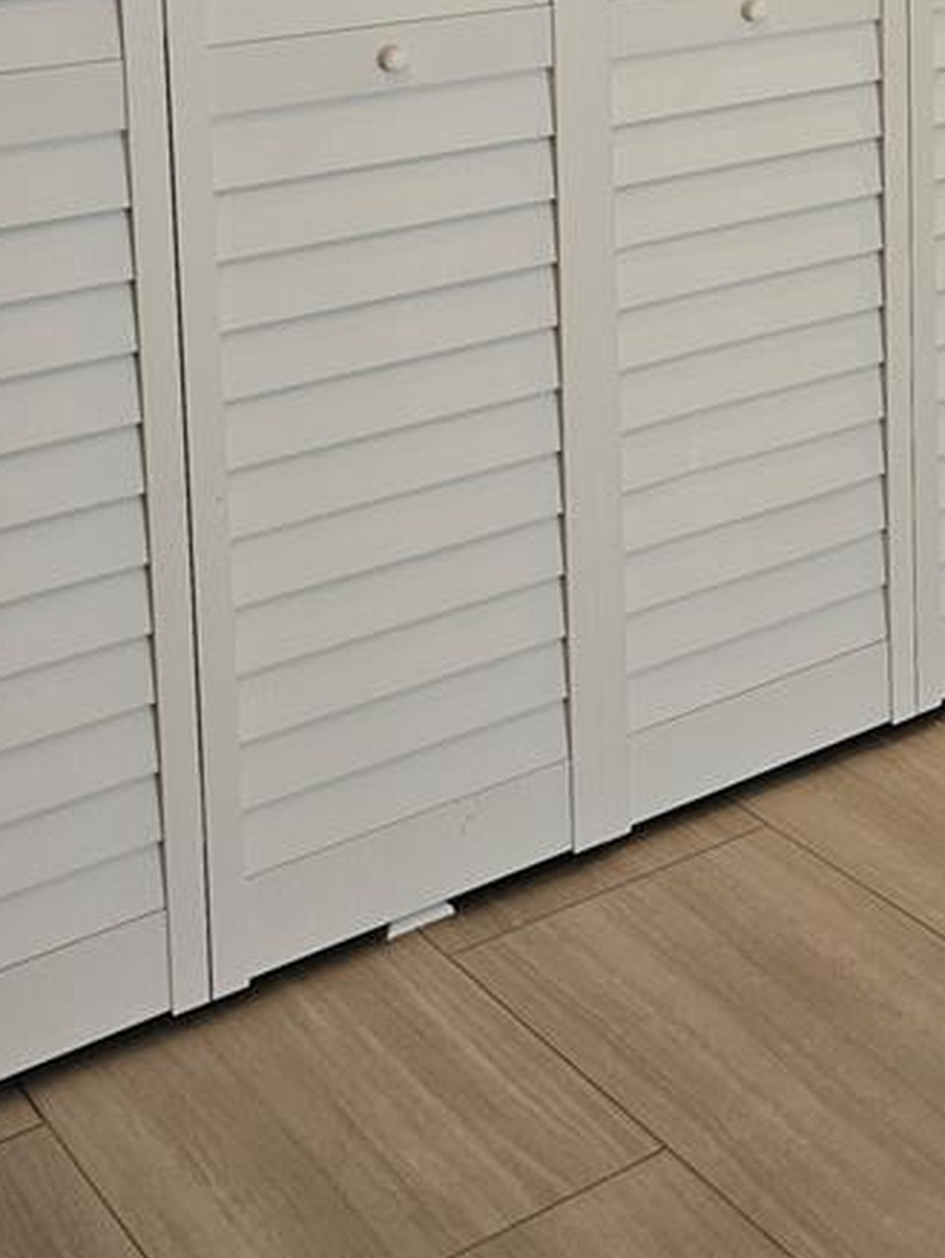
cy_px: -55
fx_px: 2291
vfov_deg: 28.4
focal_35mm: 63
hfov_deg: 22.5
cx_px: 908
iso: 125
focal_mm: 6.3
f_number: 1.7
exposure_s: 1/120
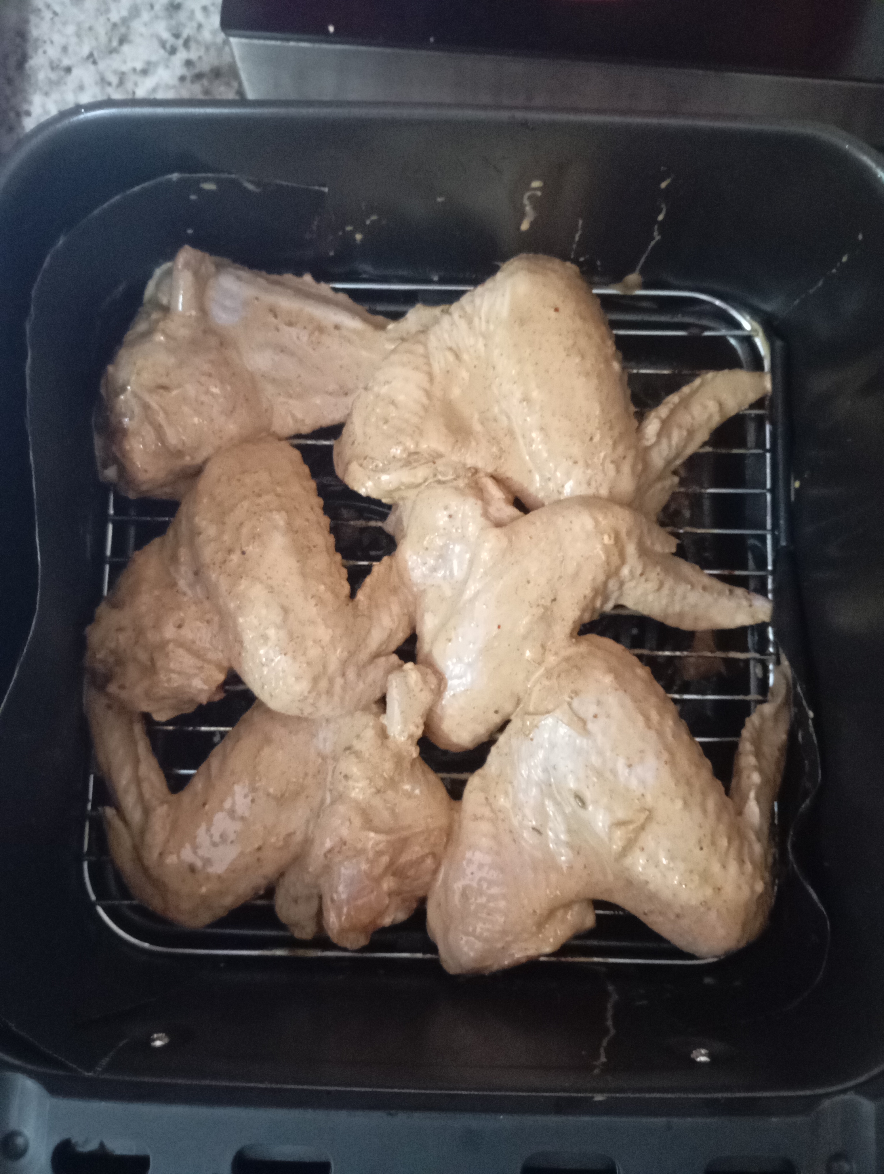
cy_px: 587
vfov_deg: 63.4
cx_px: 442
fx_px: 951
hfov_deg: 49.9
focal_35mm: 28
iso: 6000
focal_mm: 4.27
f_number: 1.8
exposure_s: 1/16.7
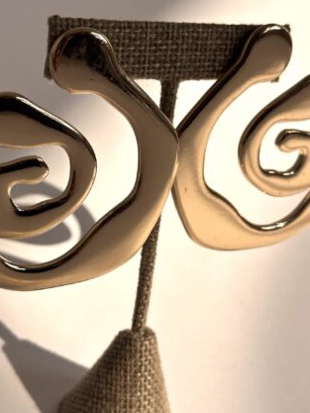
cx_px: 129
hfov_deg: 22.2
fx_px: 788
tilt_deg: -17.3
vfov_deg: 29.4
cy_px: 196
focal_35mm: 66
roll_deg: -12.6
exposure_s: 1/2358
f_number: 1.78
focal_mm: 6.86
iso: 64
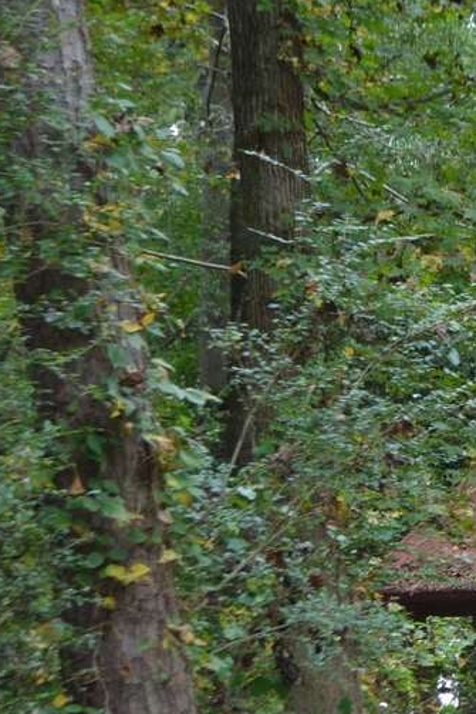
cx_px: 823
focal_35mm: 130
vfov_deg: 15.7
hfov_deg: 10.0
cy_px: 536
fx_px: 2576
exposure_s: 1/60
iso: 400
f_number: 5
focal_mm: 34
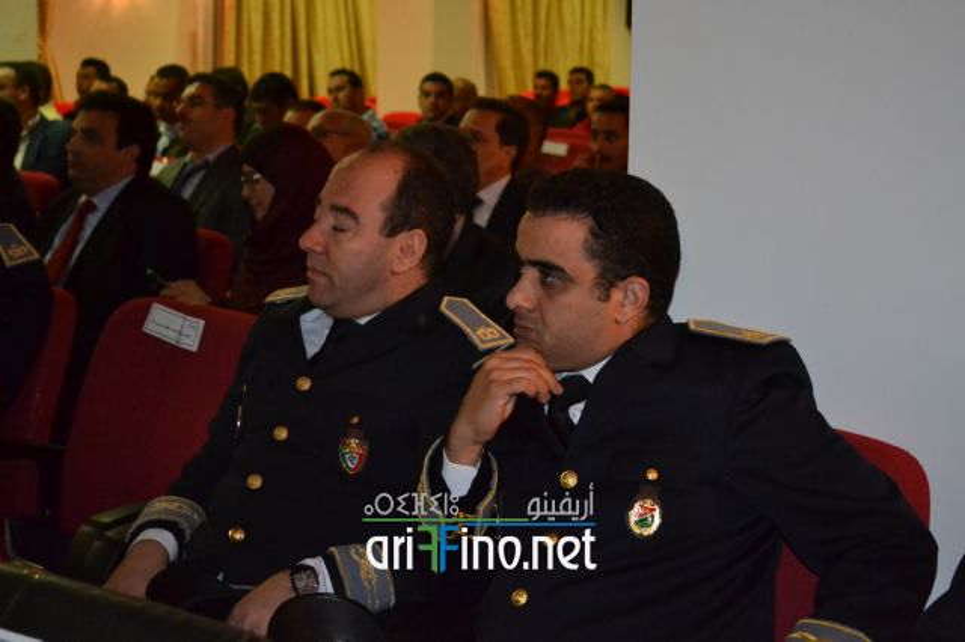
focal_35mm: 66
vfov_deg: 20.6
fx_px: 1768
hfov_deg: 30.5
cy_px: 321
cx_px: 482
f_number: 5.3
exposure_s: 1/60
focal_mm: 44
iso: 3200
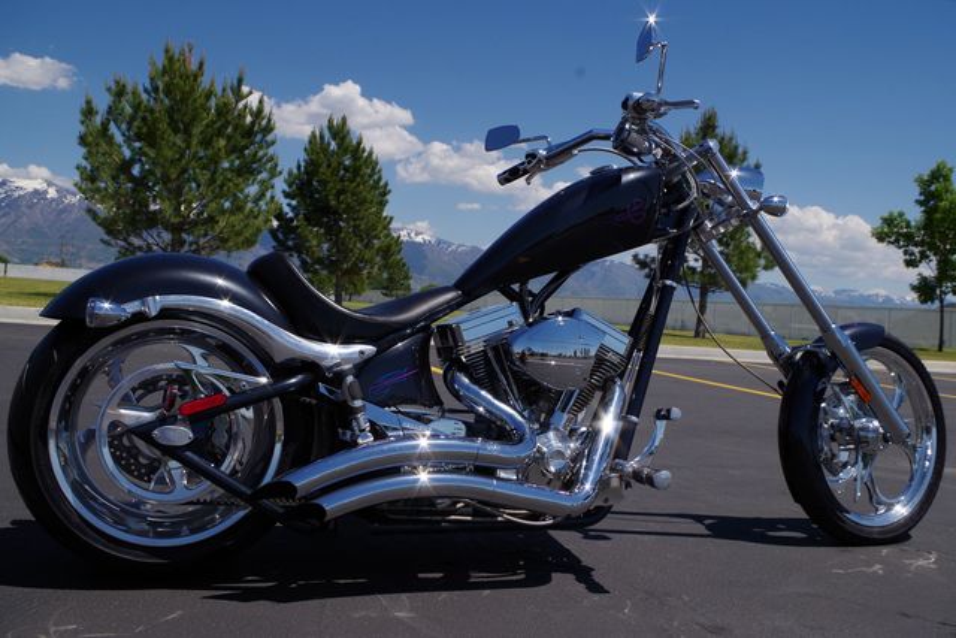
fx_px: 903
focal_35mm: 34
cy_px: 319
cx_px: 478
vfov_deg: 38.9
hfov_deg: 55.8
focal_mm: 23.13
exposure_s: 1/640
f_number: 9
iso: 200
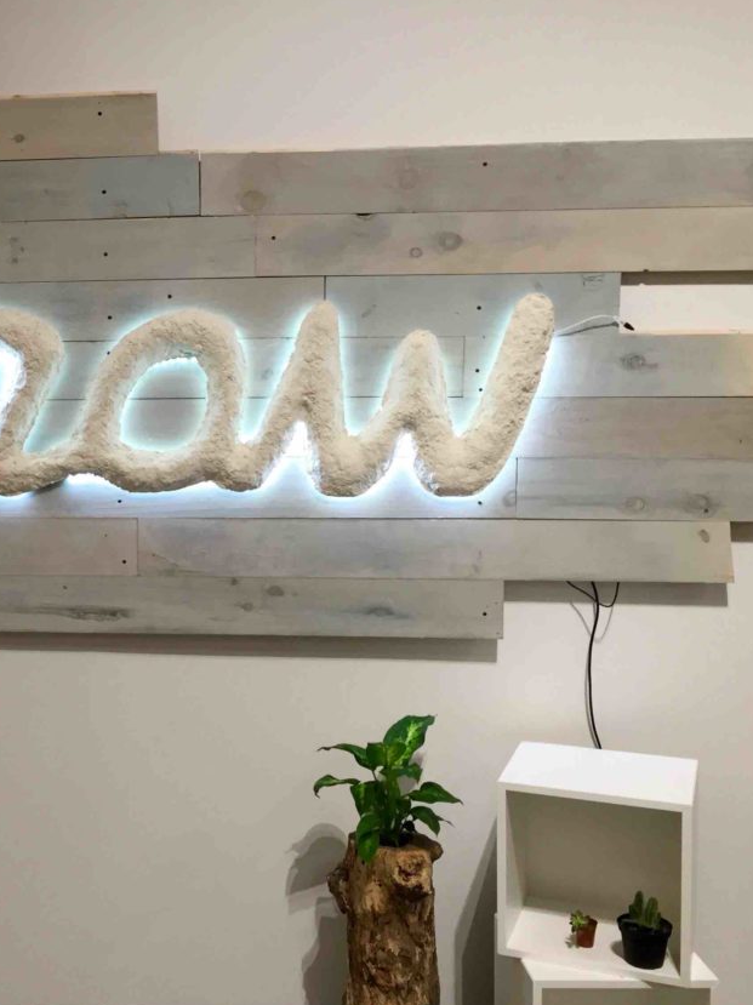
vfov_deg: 44.8
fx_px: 1219
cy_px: 501
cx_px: 147
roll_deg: -0.2
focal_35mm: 42
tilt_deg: -4.3
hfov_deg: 33.3
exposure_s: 1/40
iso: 32
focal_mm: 4.15
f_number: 2.2
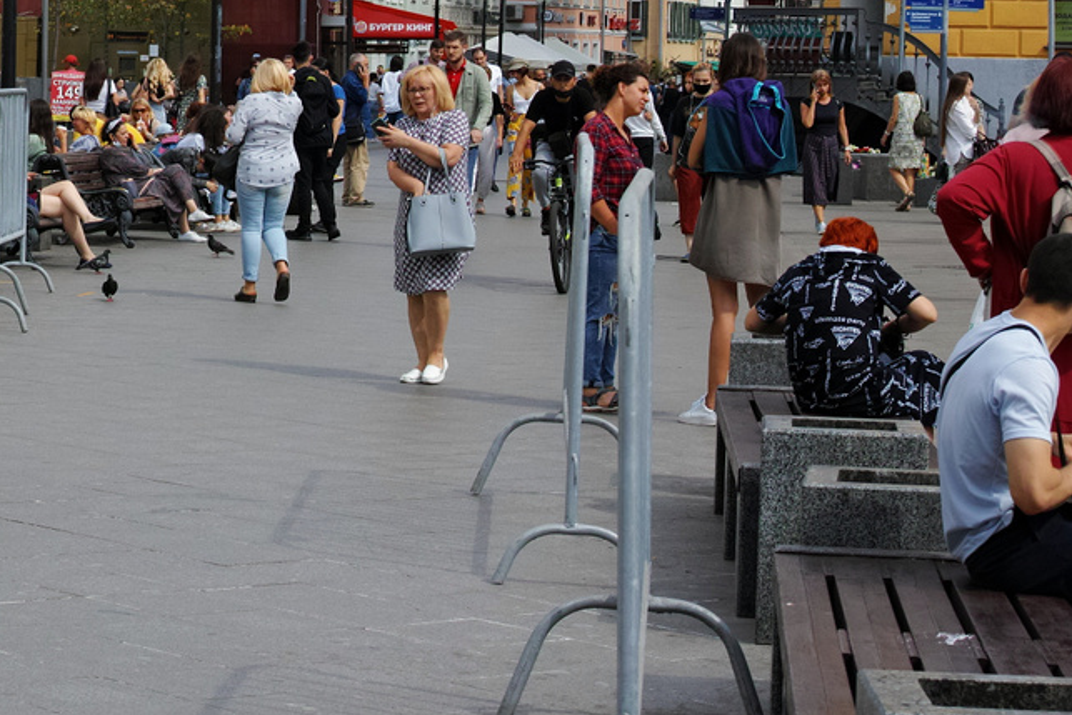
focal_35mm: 126
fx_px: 3753
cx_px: -67
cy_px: 183
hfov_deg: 15.9
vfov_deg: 10.9
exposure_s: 1/320
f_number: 7.1
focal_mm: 30
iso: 100
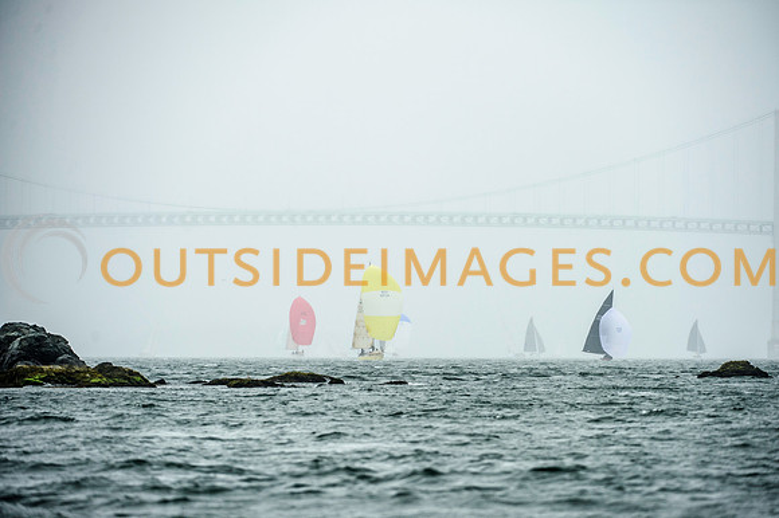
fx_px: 5466
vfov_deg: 5.4
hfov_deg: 8.2
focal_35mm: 253
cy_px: 267
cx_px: 402
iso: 640
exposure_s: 1/1600
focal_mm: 240
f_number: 5
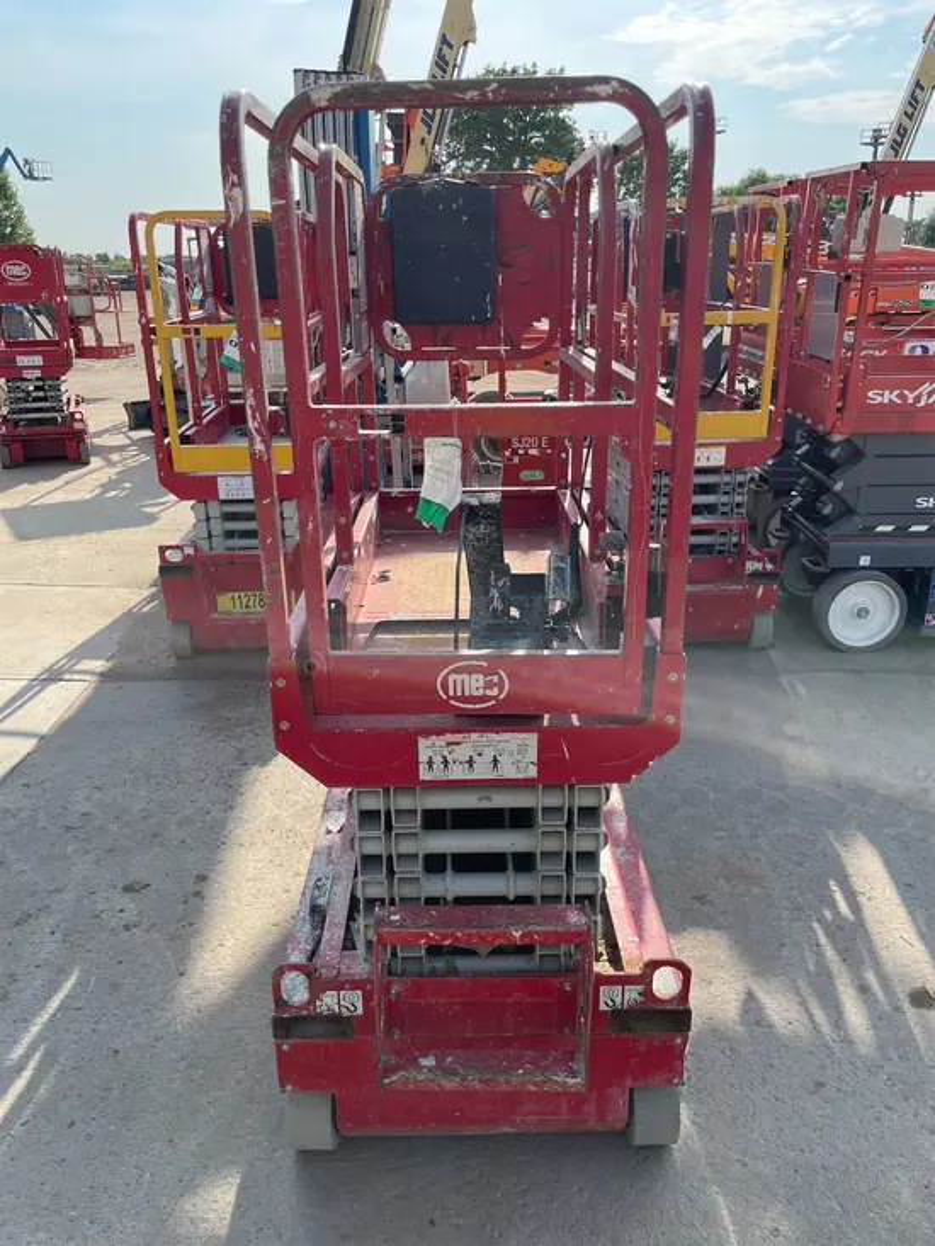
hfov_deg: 53.1
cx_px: 468
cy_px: 623
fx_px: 936
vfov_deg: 67.3
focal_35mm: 26
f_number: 1.6
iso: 32
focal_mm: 4.2
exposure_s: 1/1689
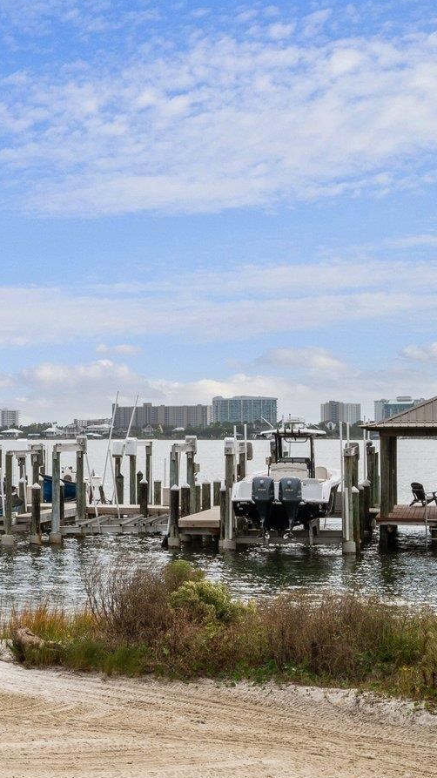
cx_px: -225
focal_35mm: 72
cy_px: 407
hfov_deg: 15.4
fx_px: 1484
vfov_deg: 29.4
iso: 320
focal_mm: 30
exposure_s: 1/500
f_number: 11
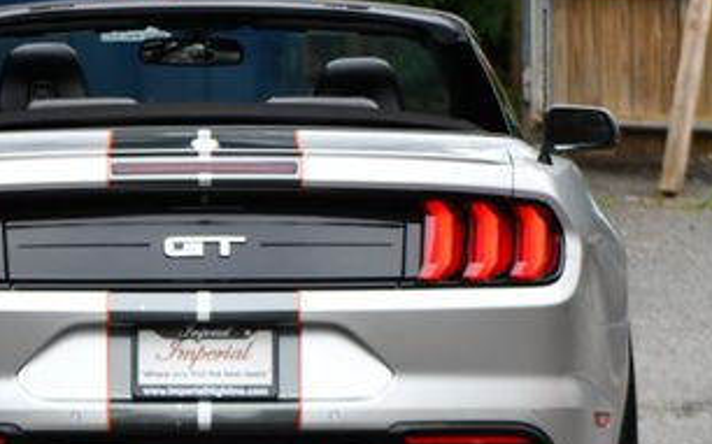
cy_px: 171
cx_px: 181
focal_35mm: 352
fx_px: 6828
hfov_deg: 6.0
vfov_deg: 3.7
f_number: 5.6
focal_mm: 110
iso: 220
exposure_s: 1/250
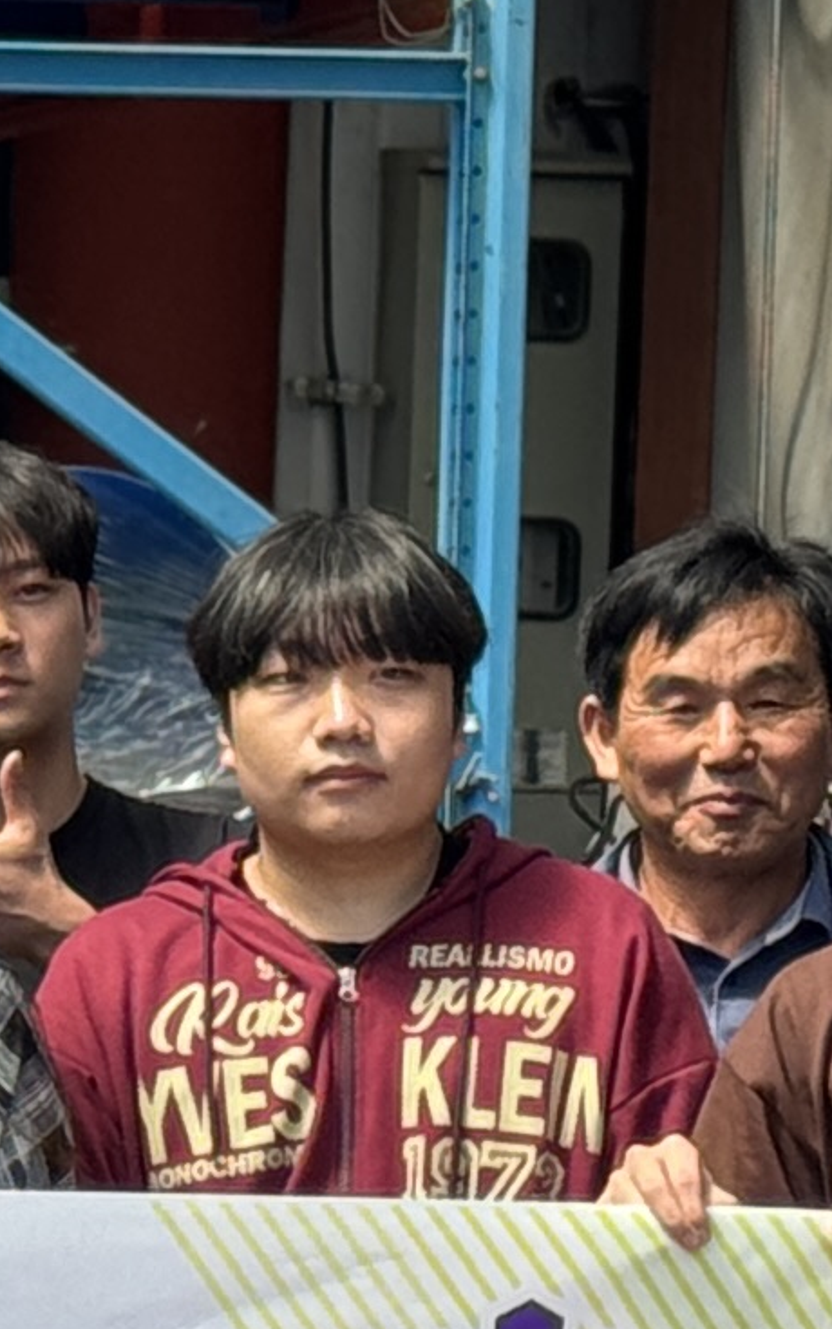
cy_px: 947
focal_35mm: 279
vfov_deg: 7.5
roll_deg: -0.8
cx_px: -1438
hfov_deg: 4.6
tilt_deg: -1.7
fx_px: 10112
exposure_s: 1/1427
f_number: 1.78
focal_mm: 6.76
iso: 64
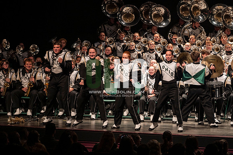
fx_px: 1294
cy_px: 78
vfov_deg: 6.9
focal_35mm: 200
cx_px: 116
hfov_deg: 10.3
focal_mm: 200
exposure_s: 1/500
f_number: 3.5
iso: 1250
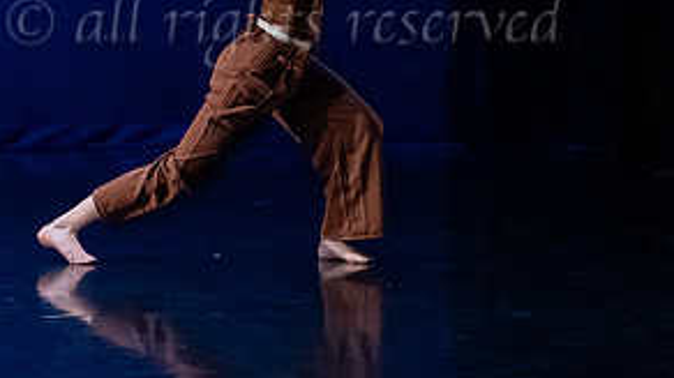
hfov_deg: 9.8
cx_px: 223
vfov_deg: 5.5
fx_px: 3930
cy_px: -103
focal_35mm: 220
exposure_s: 1/400
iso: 4000
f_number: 3.5
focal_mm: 75
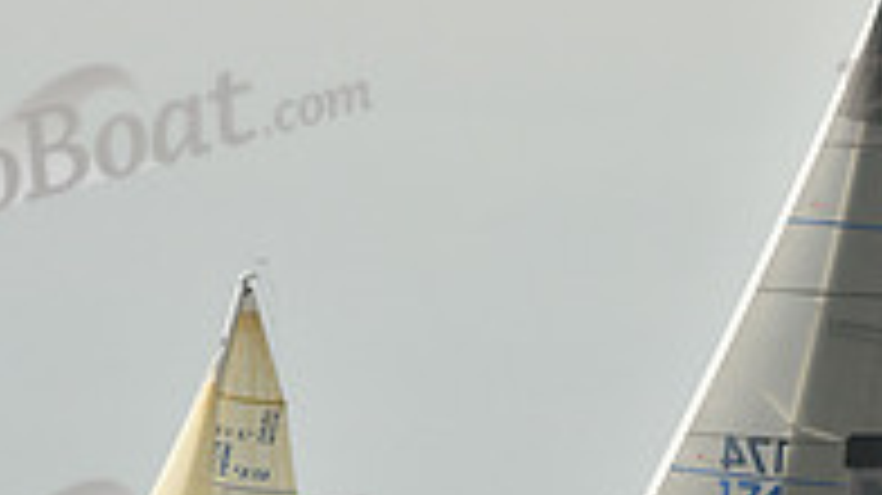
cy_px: 747
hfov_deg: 1.7
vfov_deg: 1.0
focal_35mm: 1242
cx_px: 605
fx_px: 29031
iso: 400
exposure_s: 1/1250
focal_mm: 400
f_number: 8
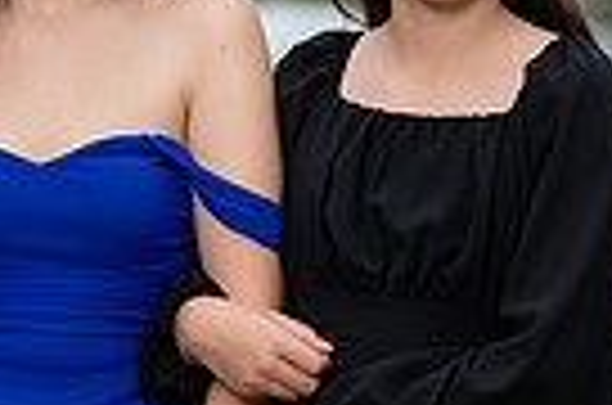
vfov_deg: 6.4
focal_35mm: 214
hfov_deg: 9.6
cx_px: 148
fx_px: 3630
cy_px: 52
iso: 64
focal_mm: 50
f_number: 2.5
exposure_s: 1/640
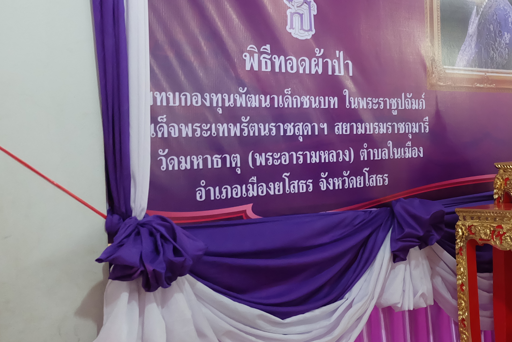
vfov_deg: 22.6
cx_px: 587
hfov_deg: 29.5
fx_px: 853
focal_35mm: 60
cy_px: 163
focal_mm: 16
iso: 2500
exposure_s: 1/70
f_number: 3.5
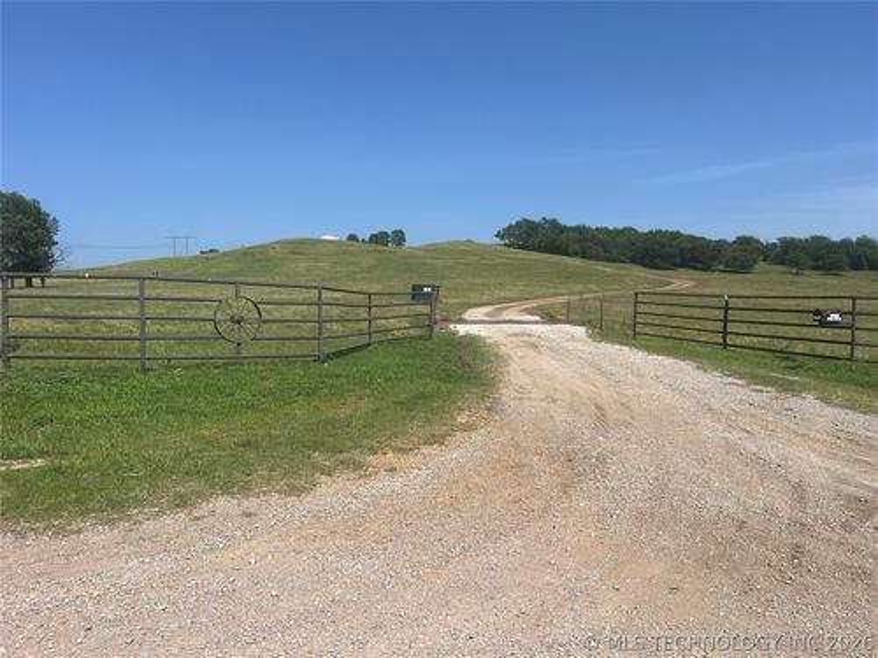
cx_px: 439
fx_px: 659
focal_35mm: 26
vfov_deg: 53.1
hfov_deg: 67.3
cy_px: 329
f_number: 1.5
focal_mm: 5.7
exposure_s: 1/6211
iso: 50
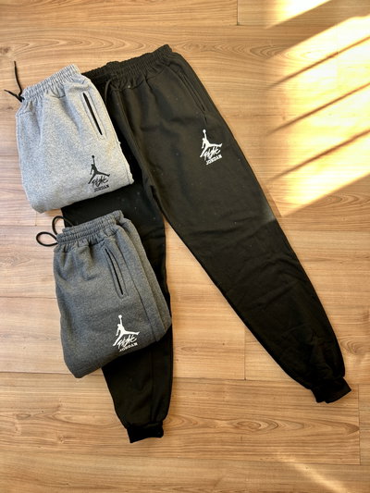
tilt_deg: -83.5
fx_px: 370
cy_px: 246
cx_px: 185
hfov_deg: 53.1
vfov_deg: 67.3
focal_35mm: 26
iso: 50
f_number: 1.5
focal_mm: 5.7
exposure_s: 1/121
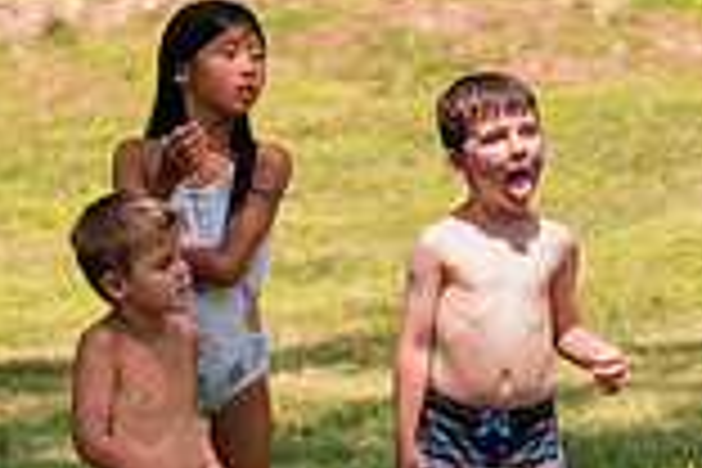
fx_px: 6259
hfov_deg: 6.4
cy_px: 434
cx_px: 362
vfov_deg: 4.3
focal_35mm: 321
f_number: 2.8
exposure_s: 1/3200
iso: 400
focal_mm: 70
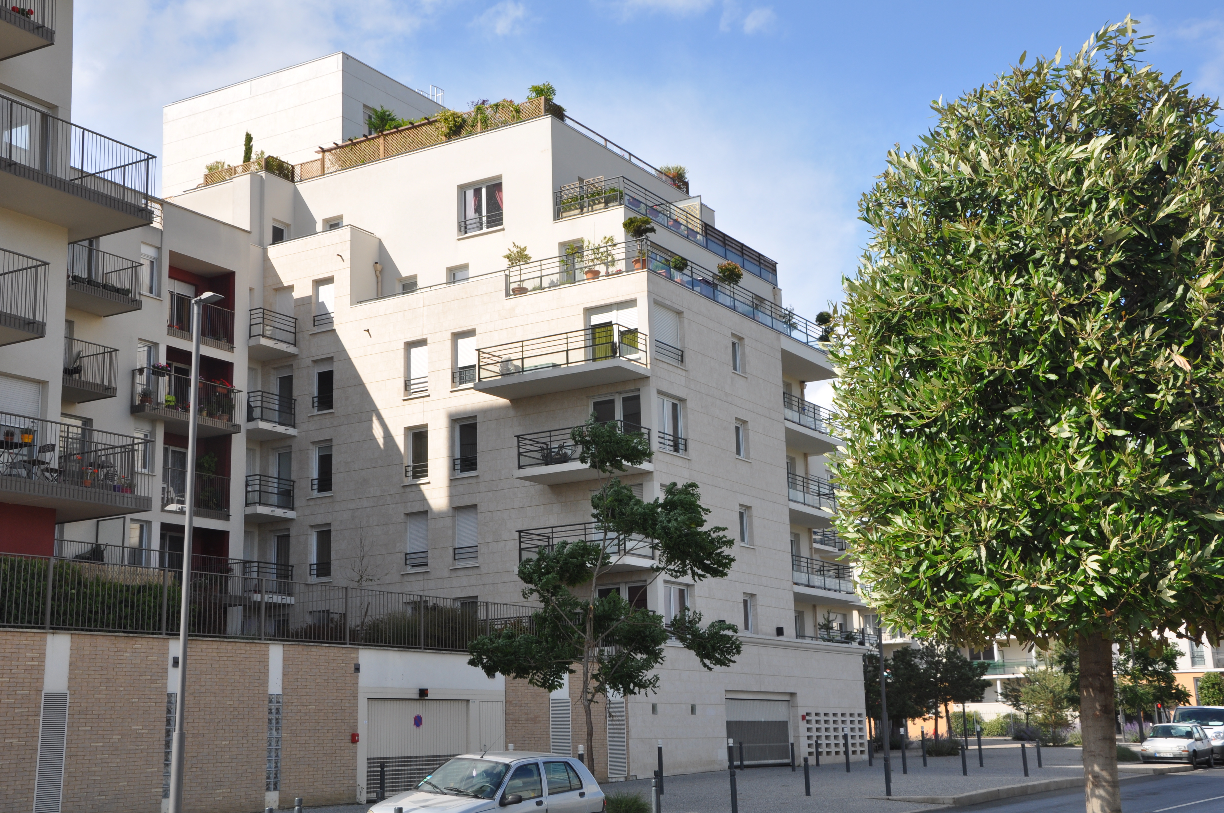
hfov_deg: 41.2
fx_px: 1630
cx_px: 612
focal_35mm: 48
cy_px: 406
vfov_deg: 28.0
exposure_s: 1/200
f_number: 13
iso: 200
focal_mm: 32
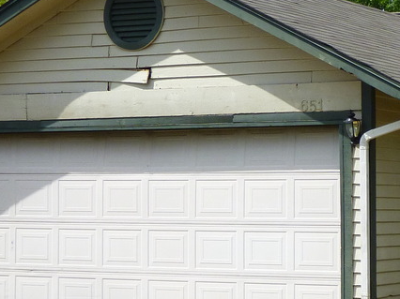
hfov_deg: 16.2
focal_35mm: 115
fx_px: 1328
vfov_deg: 12.8
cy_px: 222
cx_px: 522
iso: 100
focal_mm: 6
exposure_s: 1/800
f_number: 3.5
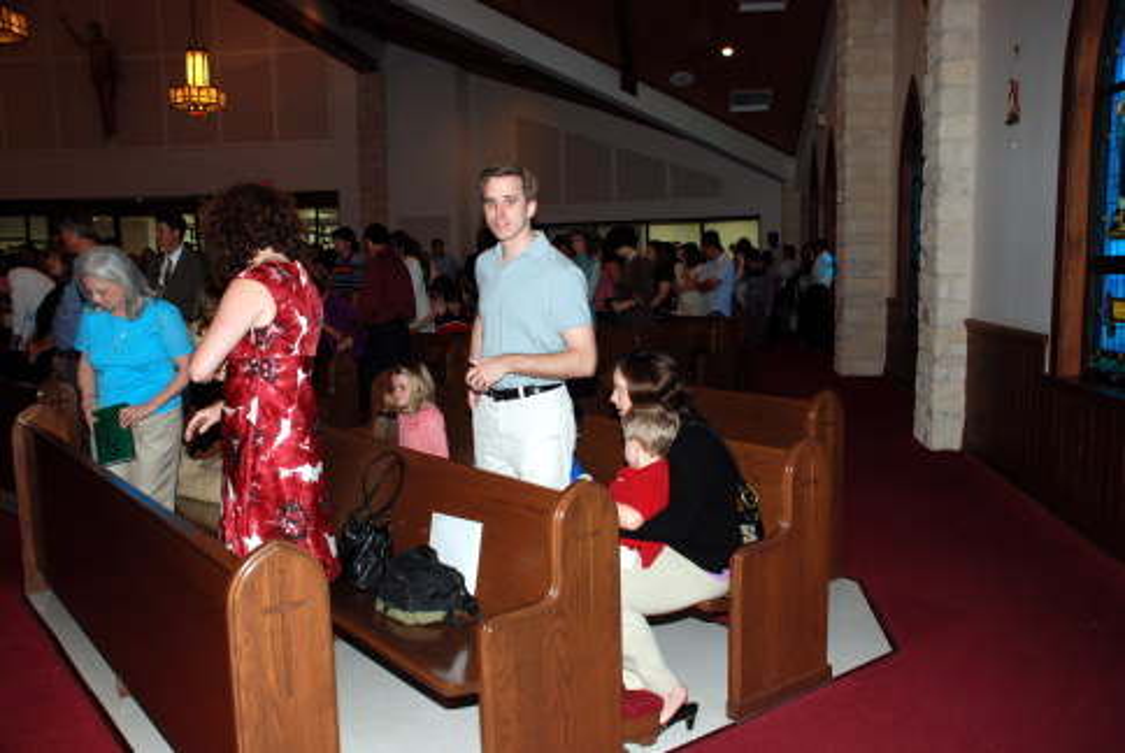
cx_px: 562
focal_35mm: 30
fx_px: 939
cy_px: 376
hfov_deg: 61.9
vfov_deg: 43.7
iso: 200
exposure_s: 1/60
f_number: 4
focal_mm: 20
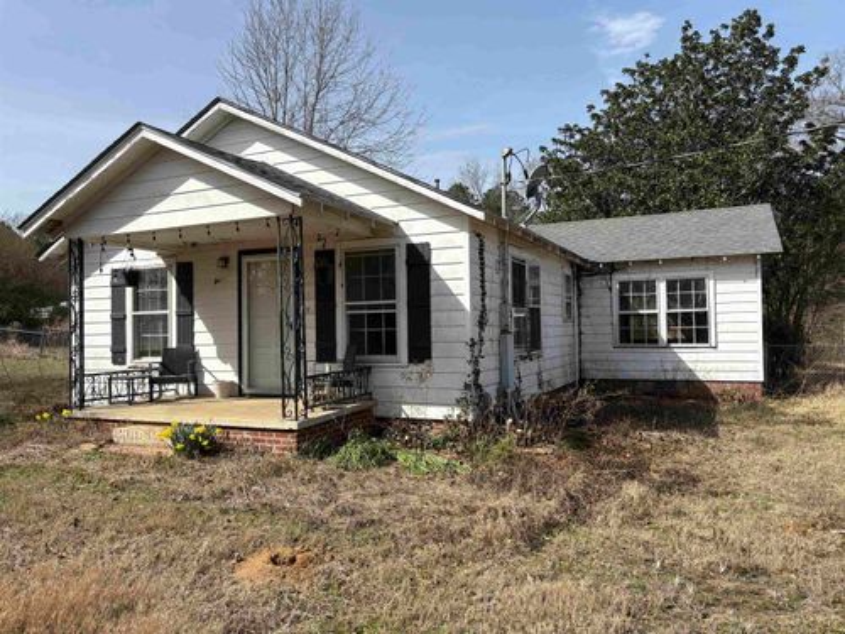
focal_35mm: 26
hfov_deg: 67.3
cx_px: 422
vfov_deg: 53.1
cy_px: 317
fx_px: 635
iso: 50
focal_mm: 5.96
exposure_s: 1/3448
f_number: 1.6
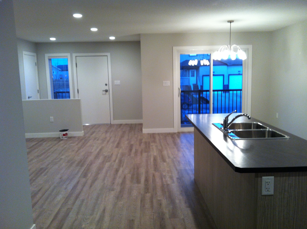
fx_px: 310
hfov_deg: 52.7
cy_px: 114
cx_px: 154
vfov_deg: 40.6
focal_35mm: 35
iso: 125
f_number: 2.8
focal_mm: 3.85
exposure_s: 1/15
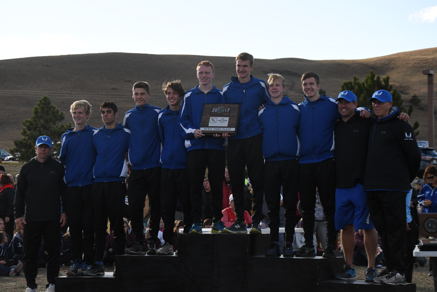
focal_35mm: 93
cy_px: 146
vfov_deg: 14.7
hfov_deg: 21.9
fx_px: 1129
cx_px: 218
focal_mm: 62
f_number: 8
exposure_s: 1/3200
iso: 2500
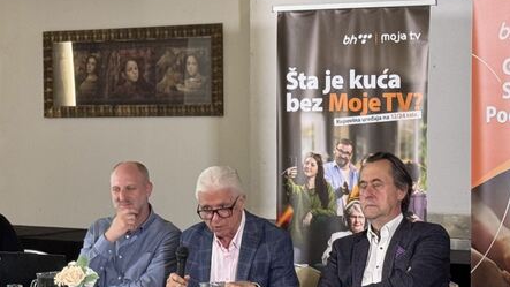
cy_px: 142
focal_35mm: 119
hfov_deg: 17.9
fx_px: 1609
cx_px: 137
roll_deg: +0.7
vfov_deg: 10.2
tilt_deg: +0.0
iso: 320
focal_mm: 6.76
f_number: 1.78
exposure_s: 1/40
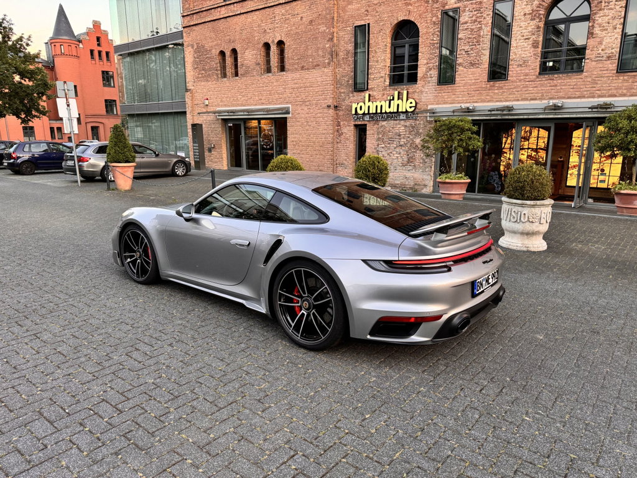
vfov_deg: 56.8
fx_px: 442
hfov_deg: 71.6
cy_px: 239
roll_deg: +0.9
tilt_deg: -11.7
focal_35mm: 24
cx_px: 318
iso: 200
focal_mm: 6.76
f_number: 1.78
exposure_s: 1/121
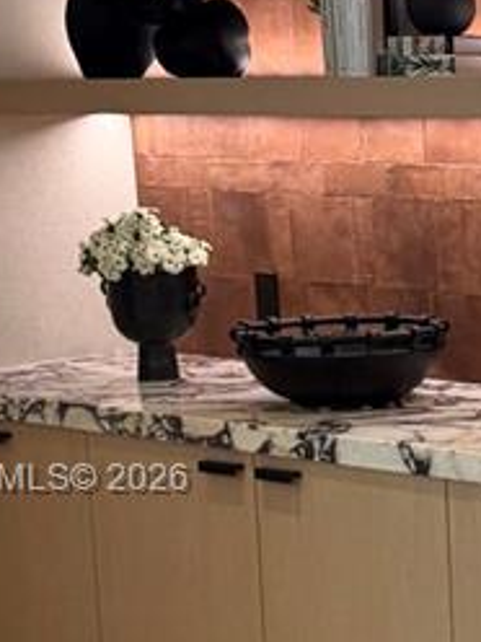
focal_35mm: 116
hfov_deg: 11.8
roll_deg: +2.5
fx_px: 2149
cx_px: 874
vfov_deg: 16.9
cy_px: 482
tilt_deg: -11.4
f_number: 1.78
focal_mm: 6.76
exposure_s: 1/60
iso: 200
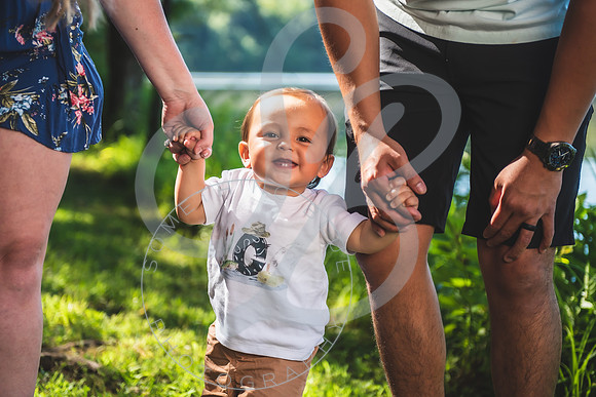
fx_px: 1282
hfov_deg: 26.2
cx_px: 280
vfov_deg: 17.6
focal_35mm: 77
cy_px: 197
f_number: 2.8
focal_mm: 70
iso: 100
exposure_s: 1/800
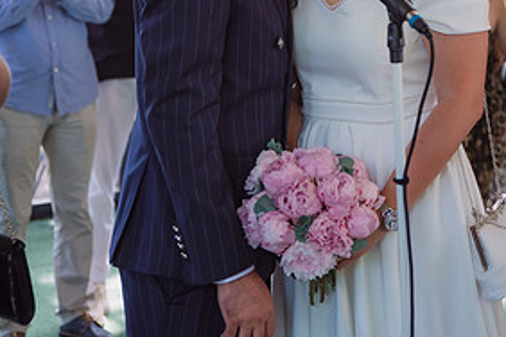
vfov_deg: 12.6
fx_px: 1504
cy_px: 3
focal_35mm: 107
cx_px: 339
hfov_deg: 19.0
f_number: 2.8
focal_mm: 52
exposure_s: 1/320
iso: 500
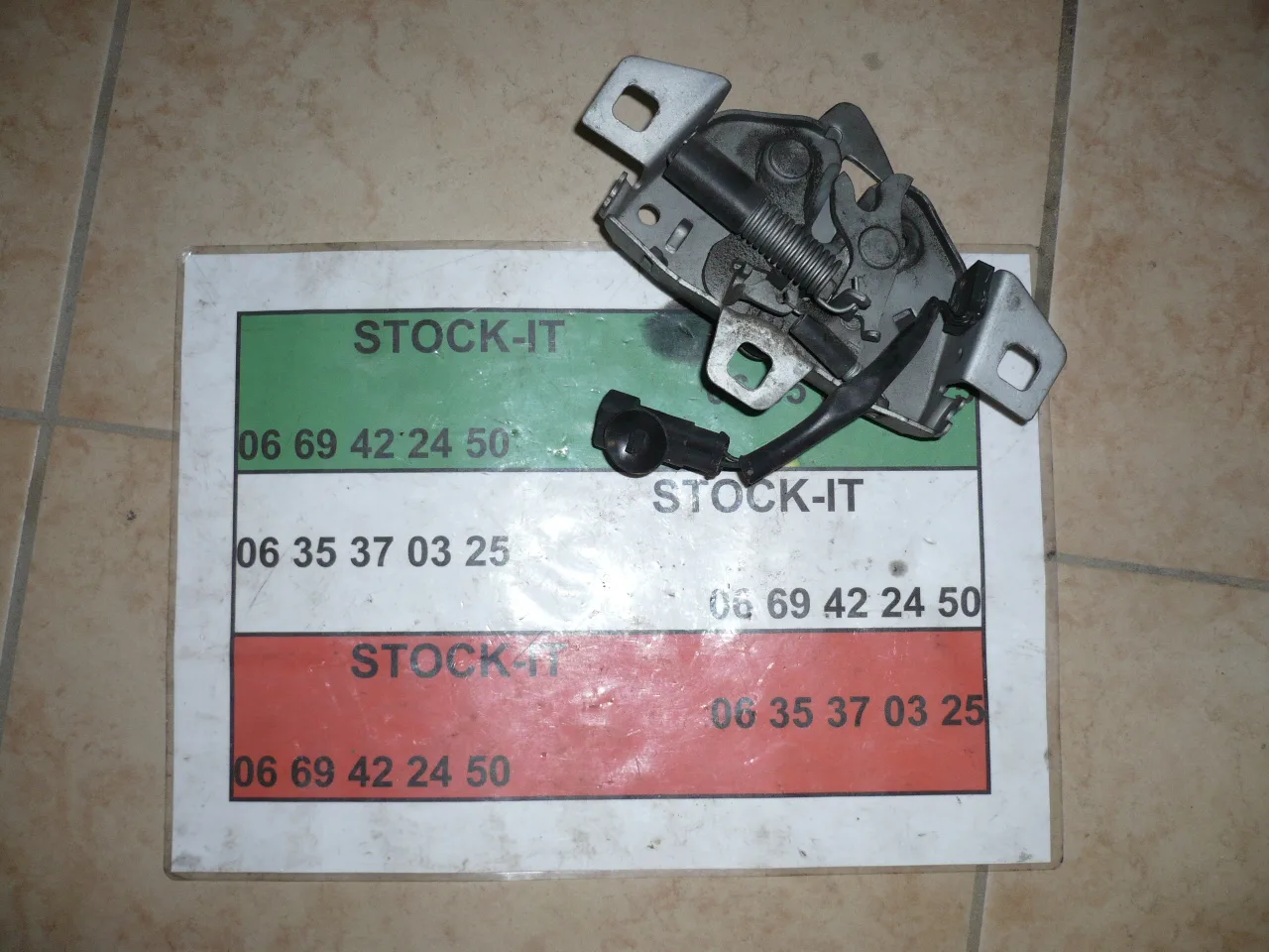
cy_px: 476
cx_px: 634
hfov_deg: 52.6
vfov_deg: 40.7
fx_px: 1283
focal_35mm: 35
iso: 100
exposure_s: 1/30
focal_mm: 5.8
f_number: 2.8
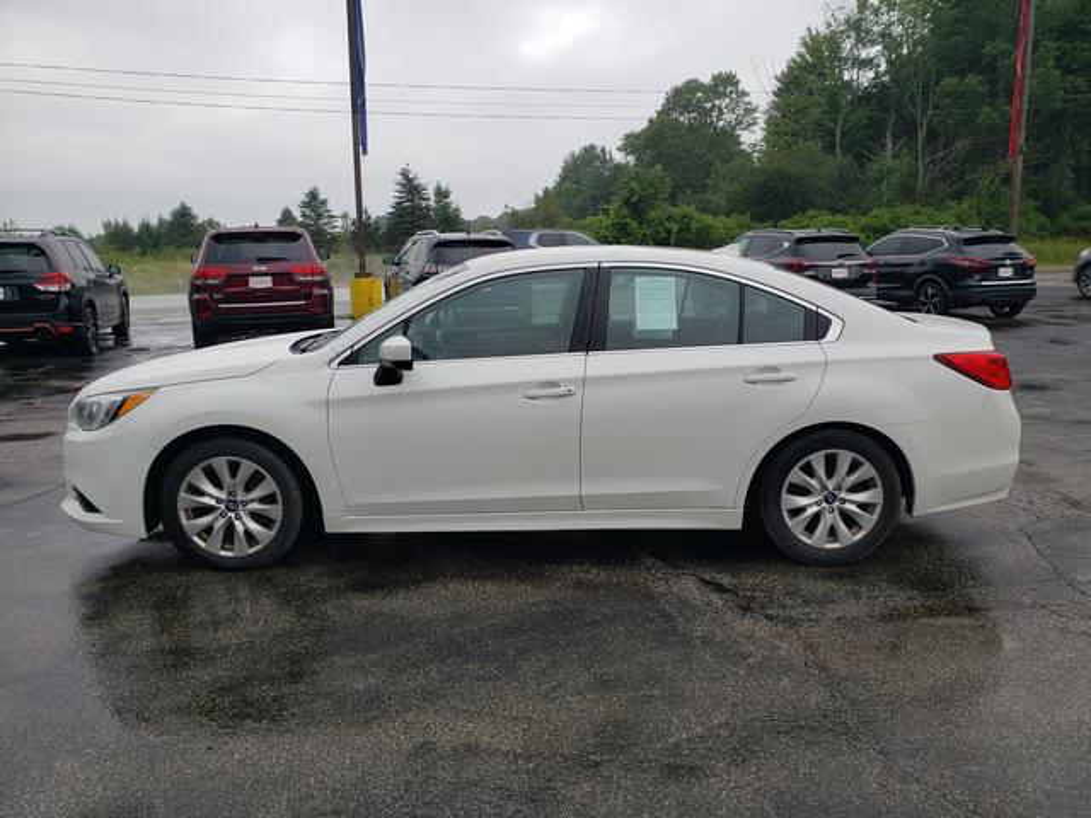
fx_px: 819
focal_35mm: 26
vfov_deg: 53.1
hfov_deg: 67.3
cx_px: 546
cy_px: 409
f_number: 2.4
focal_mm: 4.3
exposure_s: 1/121
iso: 50
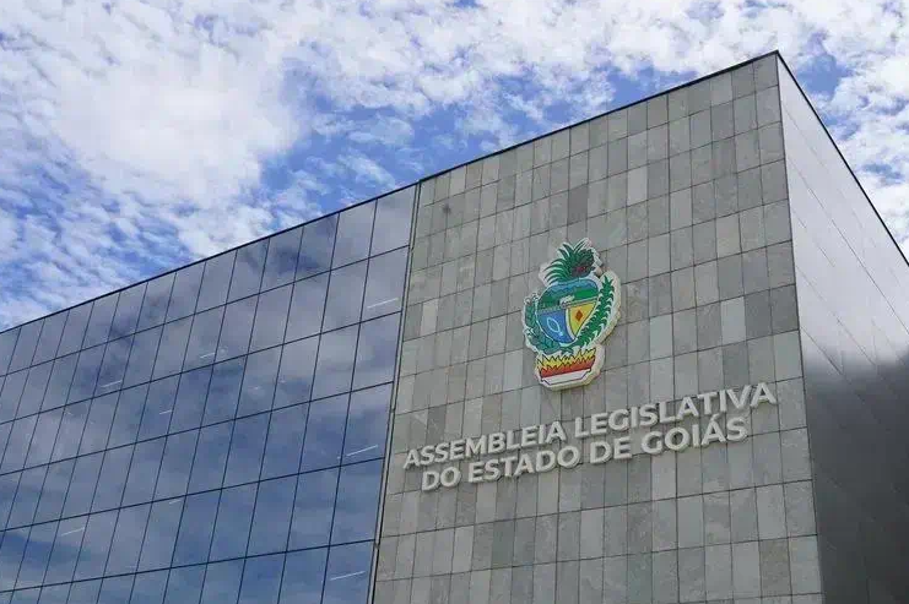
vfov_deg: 32.6
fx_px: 1035
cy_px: 319
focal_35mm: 41
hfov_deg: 47.4
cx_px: 424
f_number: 10
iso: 100
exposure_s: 1/200
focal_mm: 38
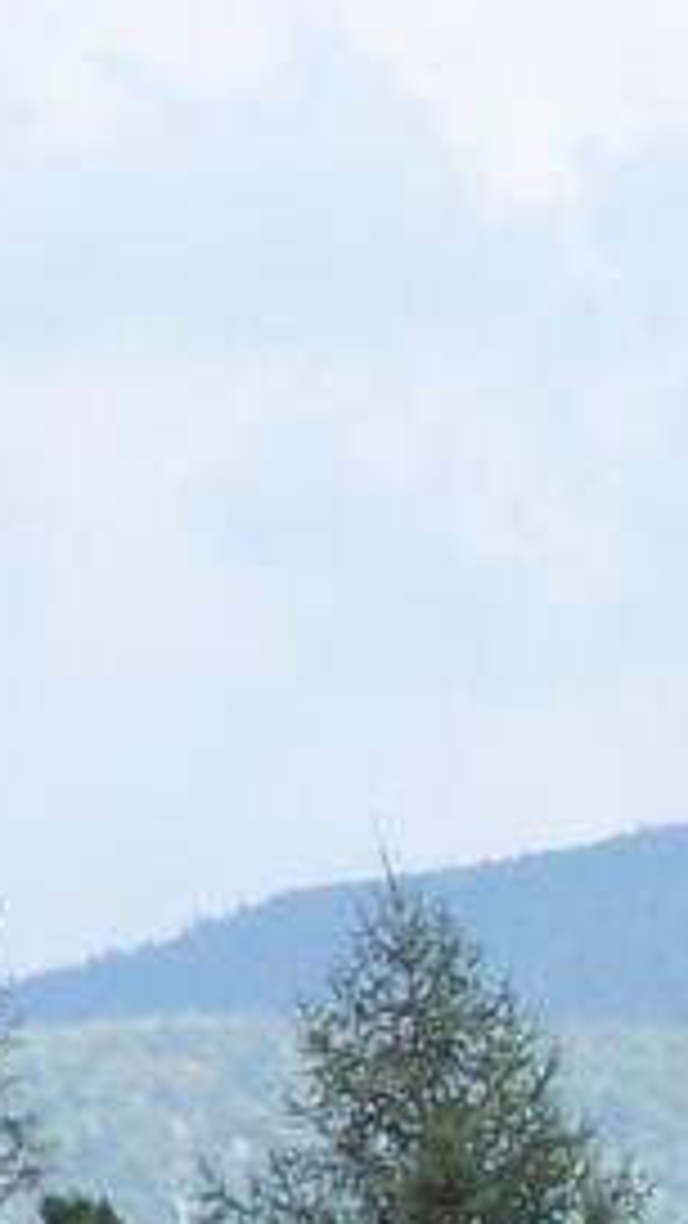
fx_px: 38691
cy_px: 1298
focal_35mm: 1193
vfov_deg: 1.8
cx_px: 1412
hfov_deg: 1.0
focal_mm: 36.2
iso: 80
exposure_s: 1/400
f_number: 3.2
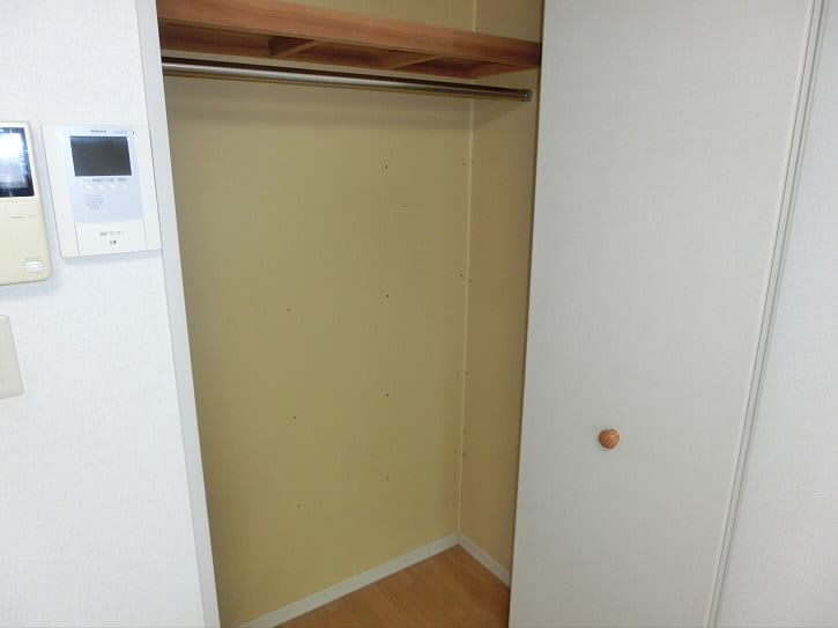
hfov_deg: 71.6
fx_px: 581
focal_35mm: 24
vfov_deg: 56.8
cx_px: 419
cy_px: 314
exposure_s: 1/60
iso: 400
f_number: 3
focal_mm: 4.24
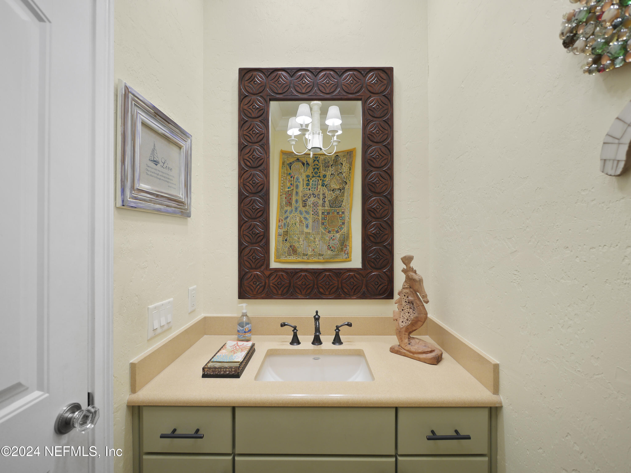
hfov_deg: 102.1
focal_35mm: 14
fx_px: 255
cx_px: 316
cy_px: 236
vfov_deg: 85.7
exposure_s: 1/8
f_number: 4
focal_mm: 7
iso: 400
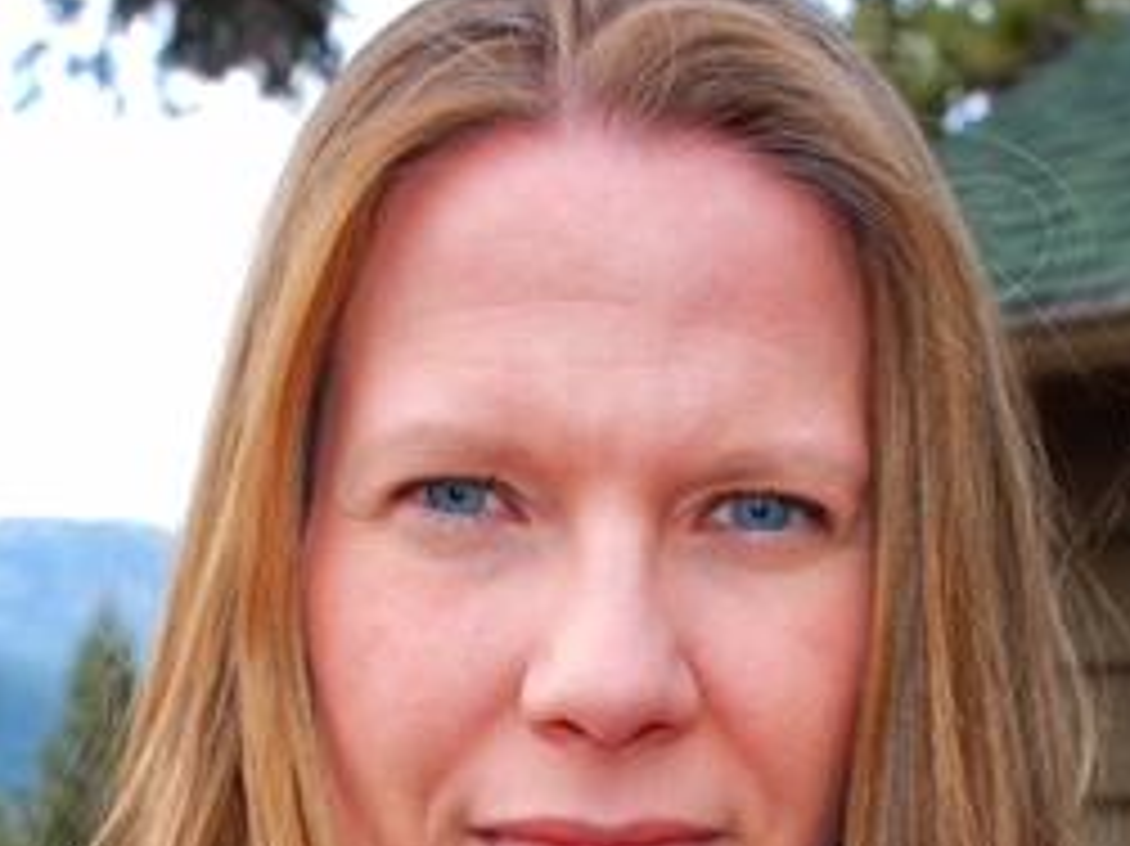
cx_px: 567
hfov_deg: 24.1
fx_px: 2643
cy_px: 832
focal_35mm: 81
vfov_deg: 17.8
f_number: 5
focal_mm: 22
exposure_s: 1/200
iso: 250
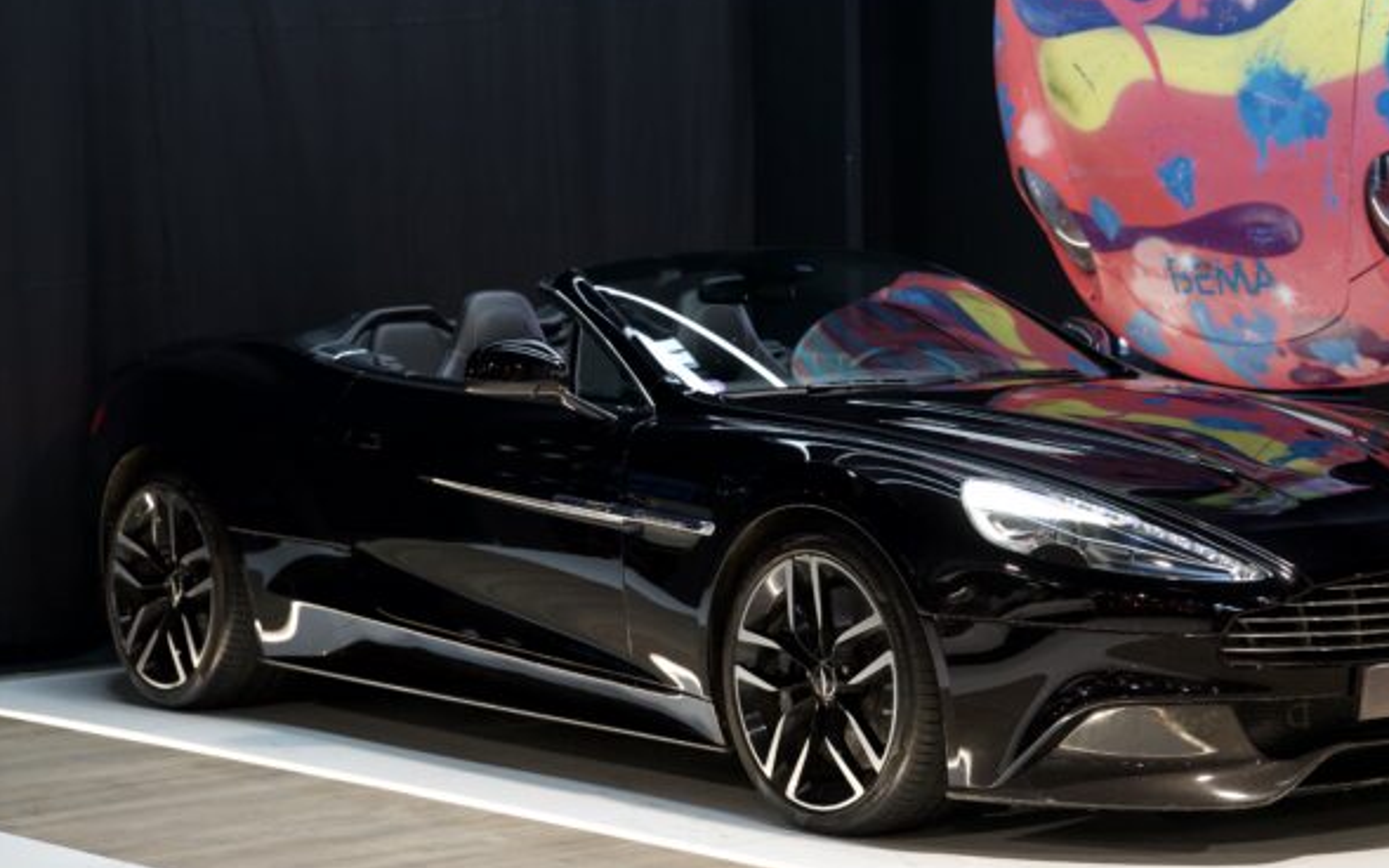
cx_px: 804
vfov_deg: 14.0
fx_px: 3520
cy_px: 498
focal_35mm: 93
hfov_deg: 22.3
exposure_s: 1/80
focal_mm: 70
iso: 1250
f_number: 3.5
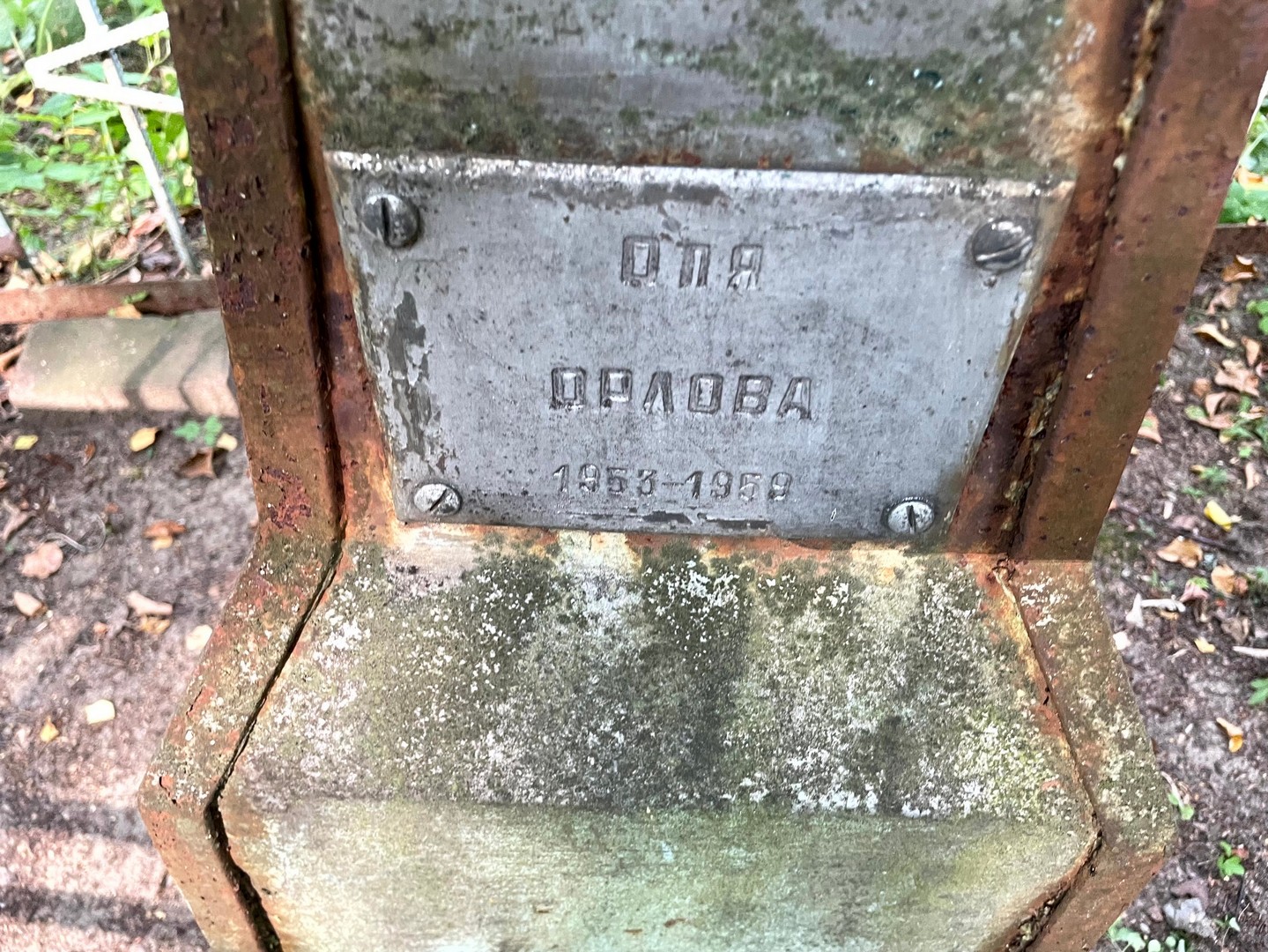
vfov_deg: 53.1
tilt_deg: -46.7
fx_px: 953
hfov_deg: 67.3
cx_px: 634
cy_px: 476
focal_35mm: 26
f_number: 1.6
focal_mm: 4.2
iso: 125
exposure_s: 1/97
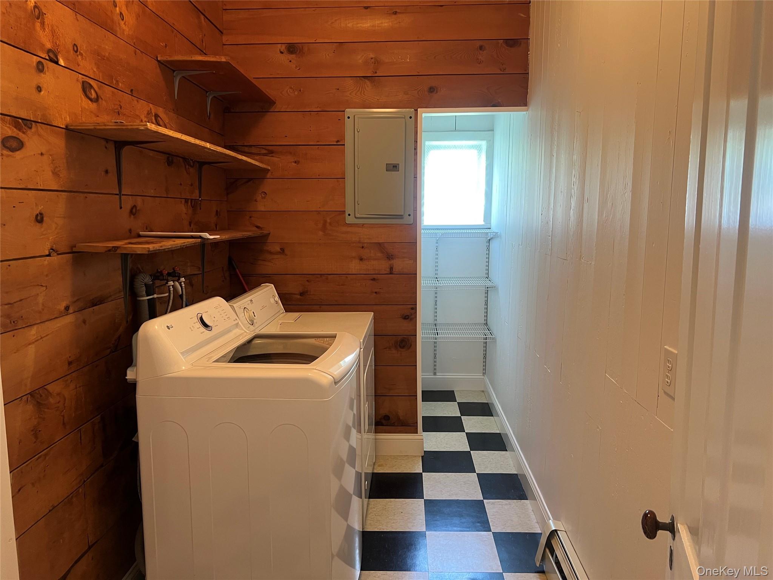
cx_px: 386
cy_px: 290
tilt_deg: -6.6
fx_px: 581
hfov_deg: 67.3
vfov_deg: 53.1
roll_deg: +1.0
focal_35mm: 26
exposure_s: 1/60
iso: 160
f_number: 1.5
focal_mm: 5.7
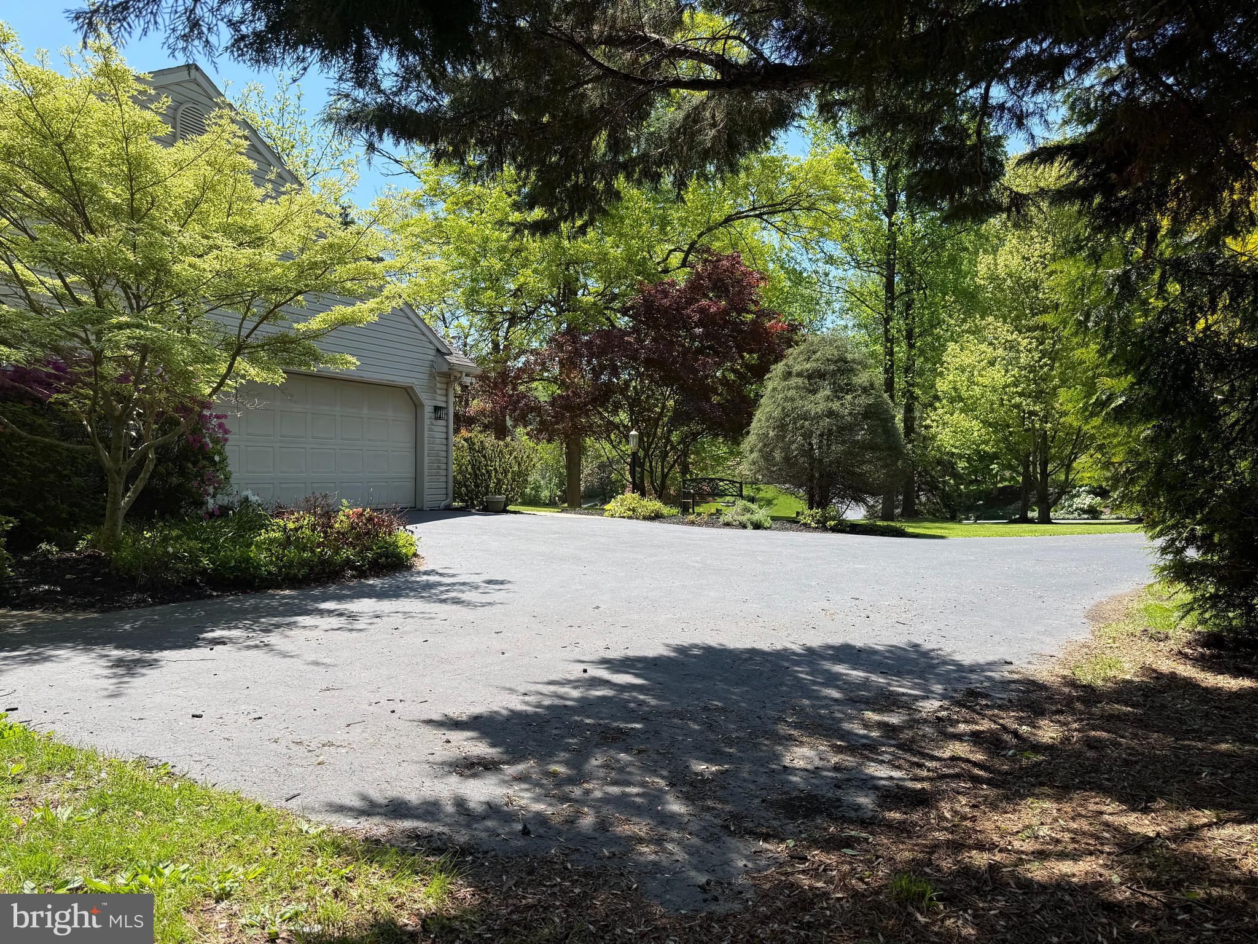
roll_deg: -1.0
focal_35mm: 24
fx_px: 872
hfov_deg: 71.6
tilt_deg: +0.2
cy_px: 472
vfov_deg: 56.8
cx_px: 629
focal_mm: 6.76
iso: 80
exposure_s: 1/1901
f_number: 1.78
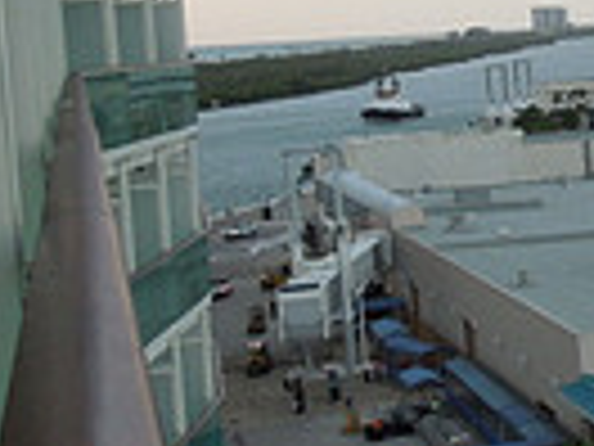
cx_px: 968
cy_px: 124
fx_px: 1888
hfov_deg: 15.9
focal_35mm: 110
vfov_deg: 13.4
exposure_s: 1/80
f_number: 3.3
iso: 100
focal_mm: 4.5
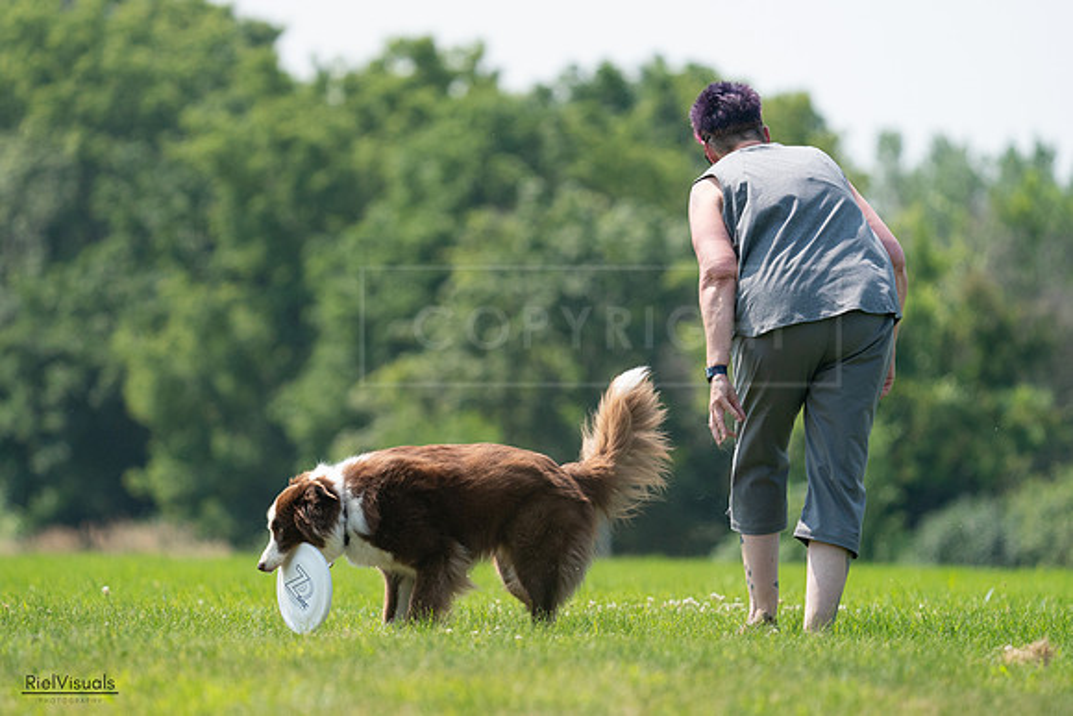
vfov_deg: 3.7
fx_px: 10970
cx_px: 536
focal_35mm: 368
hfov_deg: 5.6
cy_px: 358
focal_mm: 368
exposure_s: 1/4000
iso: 1600
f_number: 6.3
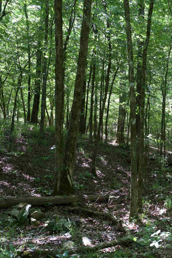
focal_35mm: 64
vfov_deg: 31.4
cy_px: 128
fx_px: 459
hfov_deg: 20.3
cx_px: 186
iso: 500
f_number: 4
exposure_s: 1/160
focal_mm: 42
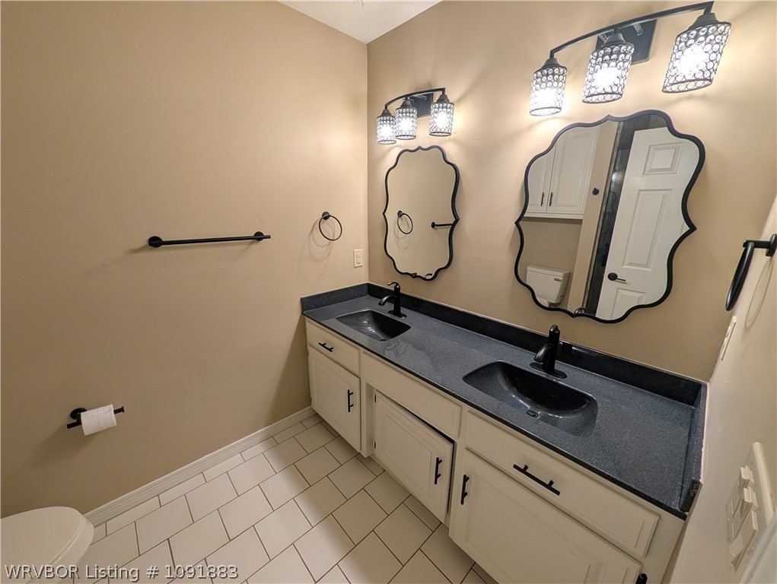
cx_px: 388
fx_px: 270
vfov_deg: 94.6
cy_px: 292
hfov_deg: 110.5
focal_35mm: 12
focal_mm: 2.02
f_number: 1.7
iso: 43
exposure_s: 1/127
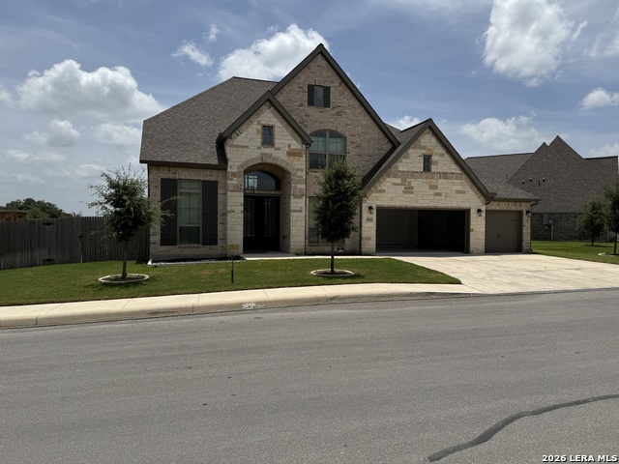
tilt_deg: +0.2
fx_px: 429
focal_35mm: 24
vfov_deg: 56.8
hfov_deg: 71.6
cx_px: 310
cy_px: 232
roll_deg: -1.5
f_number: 1.78
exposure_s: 1/9091
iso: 80
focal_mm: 6.76
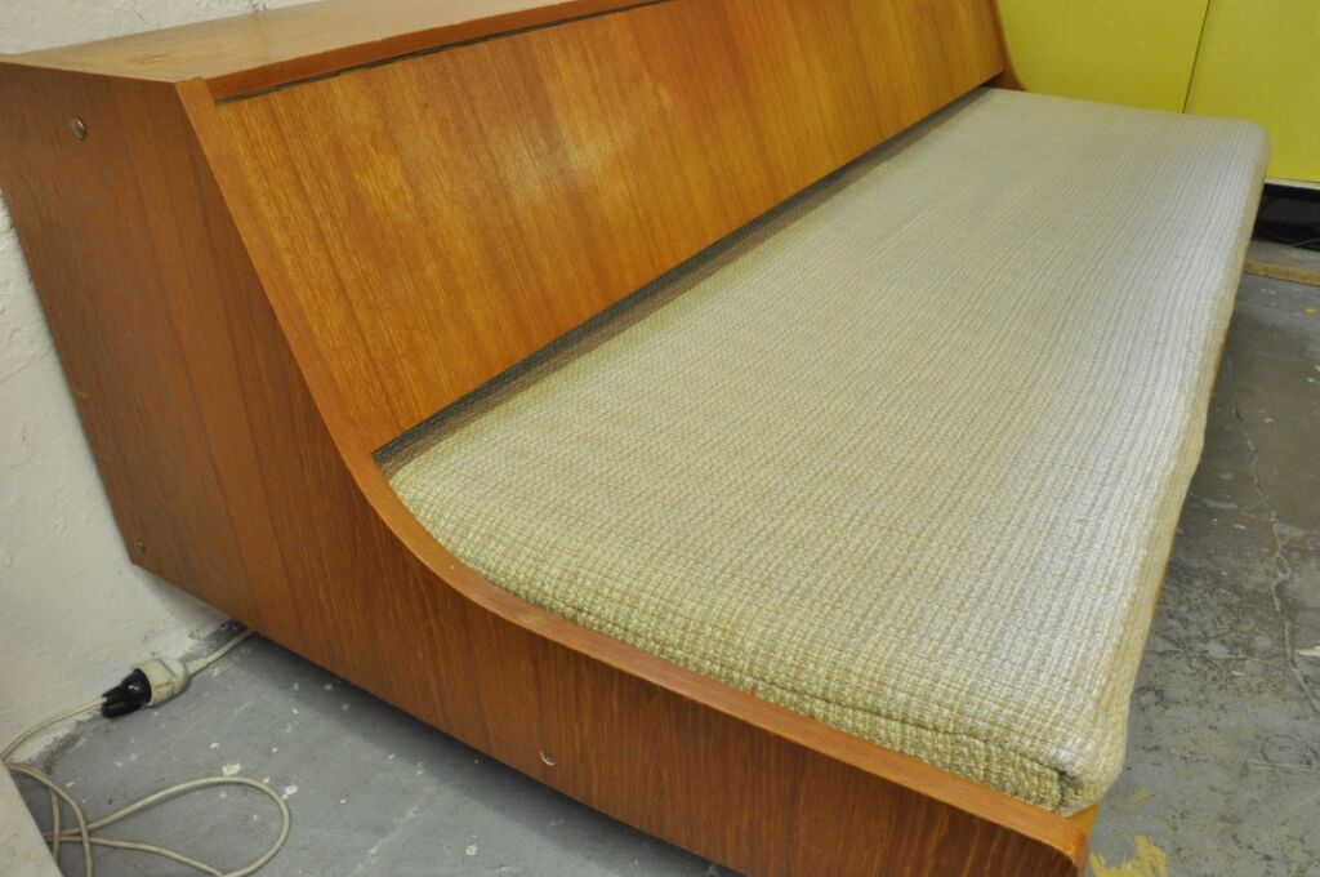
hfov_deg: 67.4
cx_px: 660
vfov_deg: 47.8
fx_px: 989
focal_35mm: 27
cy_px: 438
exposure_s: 2
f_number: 22
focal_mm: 18
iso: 800
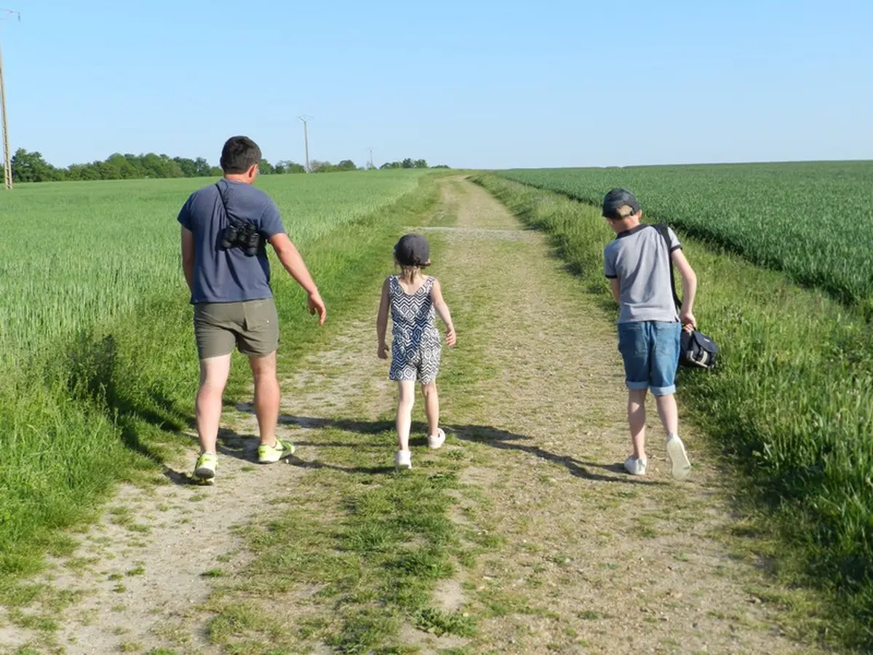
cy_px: 328
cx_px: 436
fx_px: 1160
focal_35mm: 46
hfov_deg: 41.2
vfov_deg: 31.5
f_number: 4.2
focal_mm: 8.1
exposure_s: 1/800
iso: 160
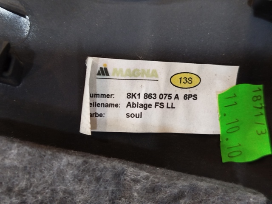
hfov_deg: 39.7
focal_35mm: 48
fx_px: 377
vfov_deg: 30.3
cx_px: 136
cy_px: 102
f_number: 1.7
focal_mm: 5.31
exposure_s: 1/33
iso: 640
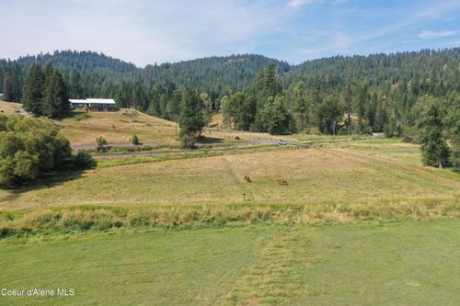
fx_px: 358
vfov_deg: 46.4
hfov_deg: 65.5
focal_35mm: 28
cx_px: 230
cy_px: 153
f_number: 5
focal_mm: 10.26
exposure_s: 1/500
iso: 100
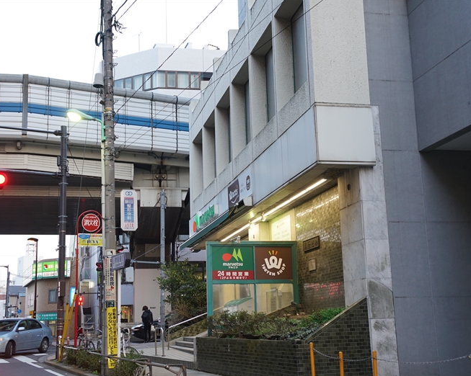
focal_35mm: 46
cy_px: 191
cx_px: 213
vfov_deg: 32.7
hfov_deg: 40.3
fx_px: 641
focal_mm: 27
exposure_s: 1/60
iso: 640
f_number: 4
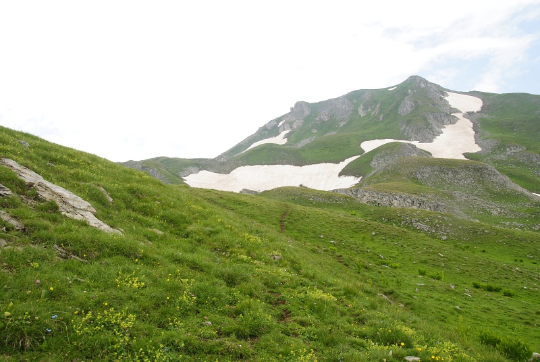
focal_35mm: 27
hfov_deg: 67.3
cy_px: 181
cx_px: 270
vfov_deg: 48.1
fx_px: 406
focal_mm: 18
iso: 200
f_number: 9
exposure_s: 1/125
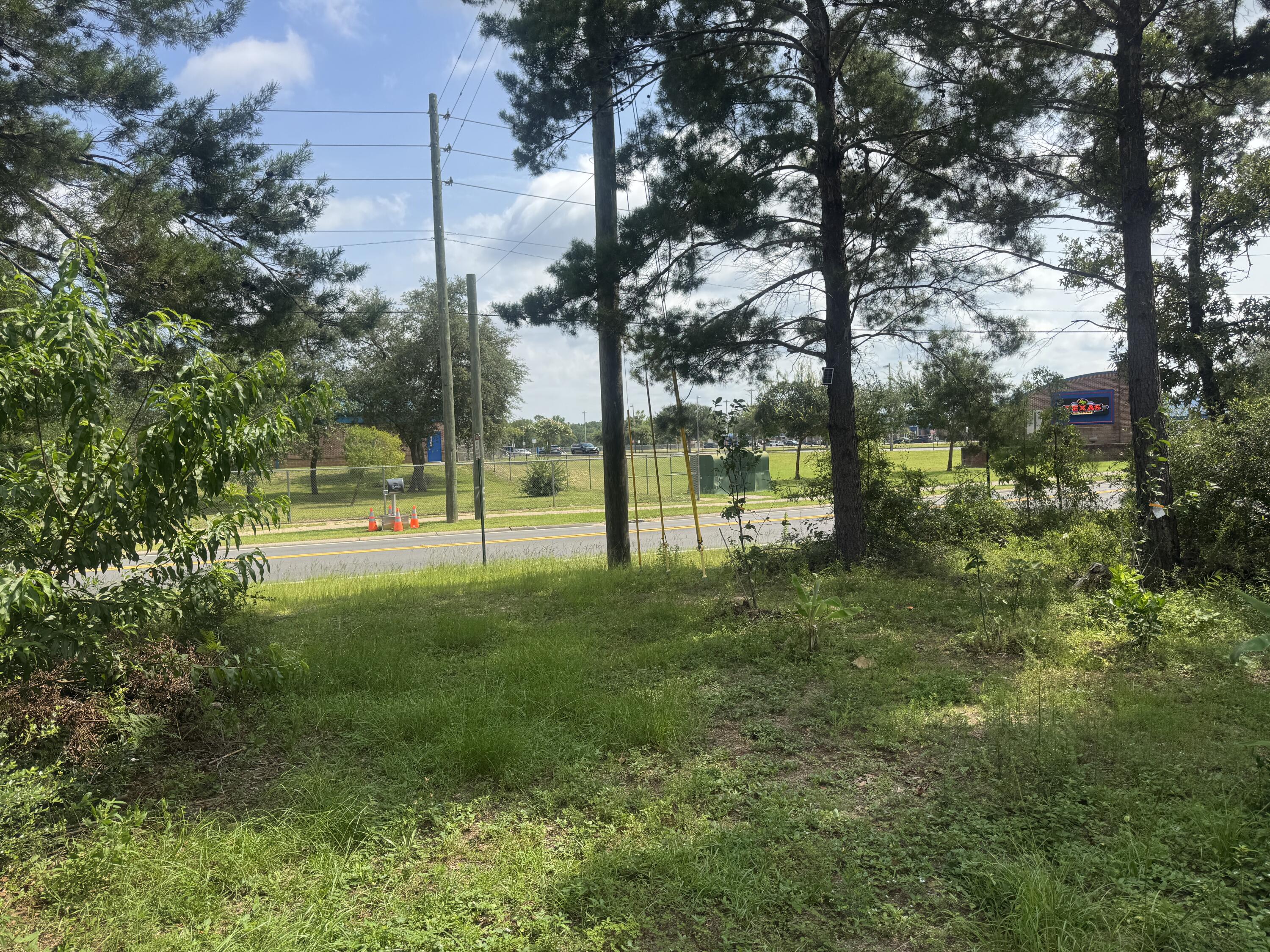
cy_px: 476
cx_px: 635
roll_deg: +1.2
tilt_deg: -2.6
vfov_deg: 56.8
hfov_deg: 71.6
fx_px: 881
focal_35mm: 24
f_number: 1.78
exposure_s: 1/3247
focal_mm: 6.76
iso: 80
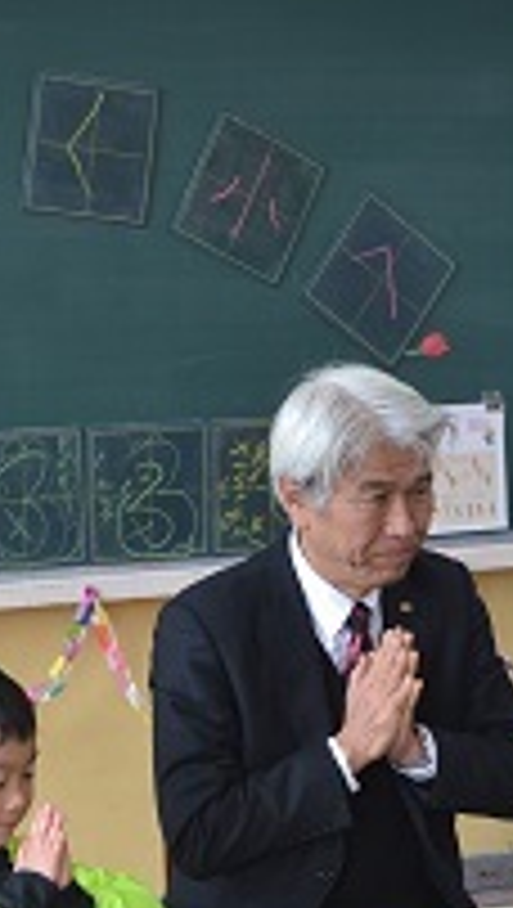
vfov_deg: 18.0
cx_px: 76
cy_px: 562
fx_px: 2871
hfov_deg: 10.2
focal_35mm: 119
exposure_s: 1/50
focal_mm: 34
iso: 400
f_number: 5
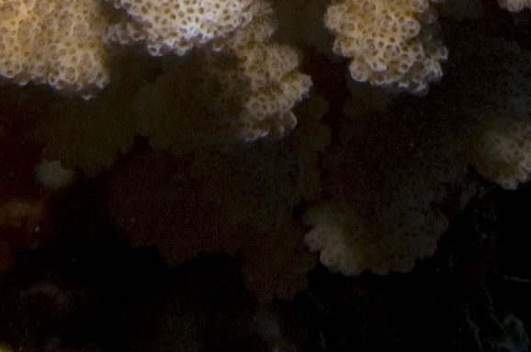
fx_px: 3211
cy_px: -464
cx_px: 396
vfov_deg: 6.0
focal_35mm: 218
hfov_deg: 9.4
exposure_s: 1/320
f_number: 14
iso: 200
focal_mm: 28
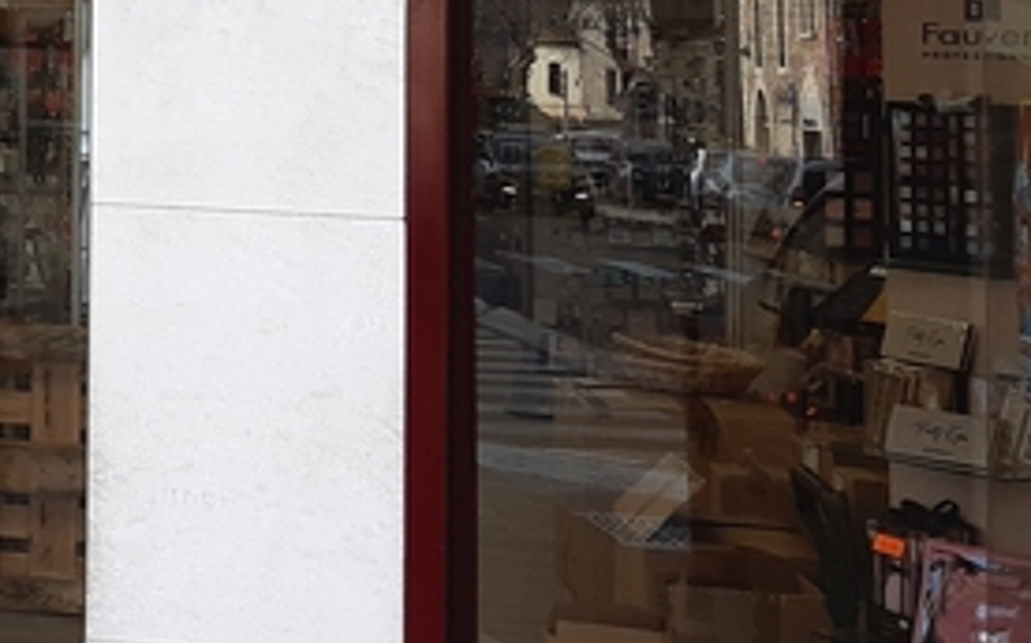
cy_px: -224
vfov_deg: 13.1
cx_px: -400
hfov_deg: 19.5
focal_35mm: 96
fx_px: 2695
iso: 40
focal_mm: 3.92
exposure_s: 1/371
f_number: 1.7
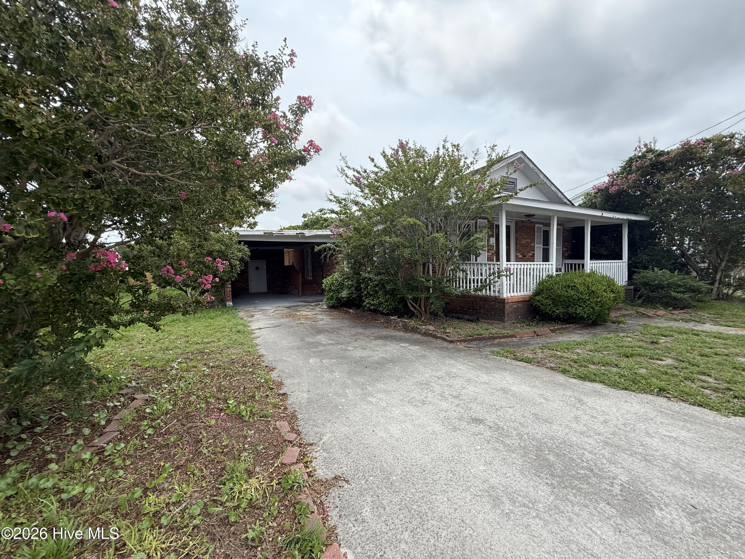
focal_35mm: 14
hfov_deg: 102.1
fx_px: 301
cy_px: 280
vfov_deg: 85.7
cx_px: 372
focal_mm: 2.22
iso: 64
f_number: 2.2
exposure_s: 1/1087
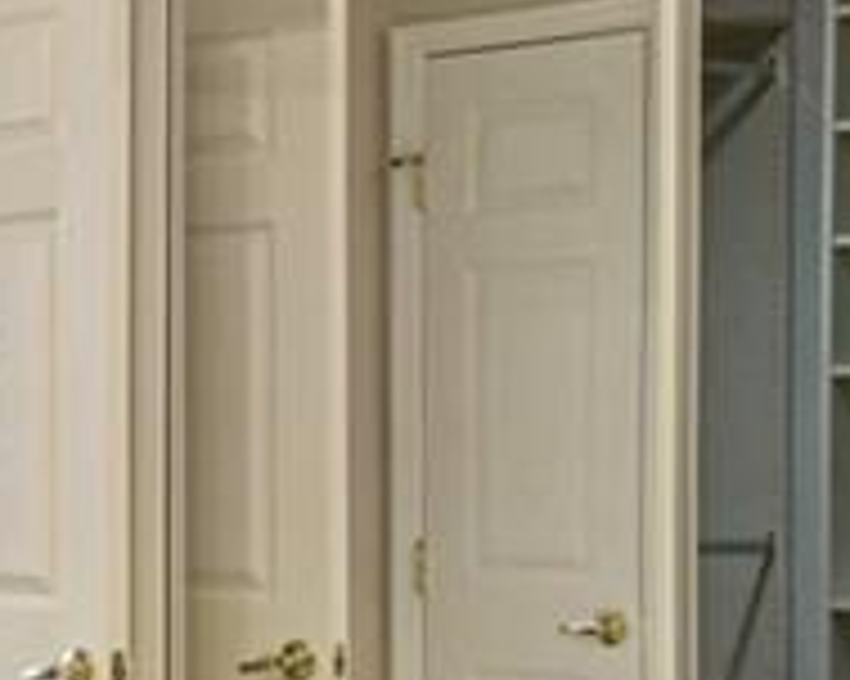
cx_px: -598
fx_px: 2992
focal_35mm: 119
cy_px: 444
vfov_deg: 12.9
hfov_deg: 14.5
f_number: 7.1
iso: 100
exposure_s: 1/2
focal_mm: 10
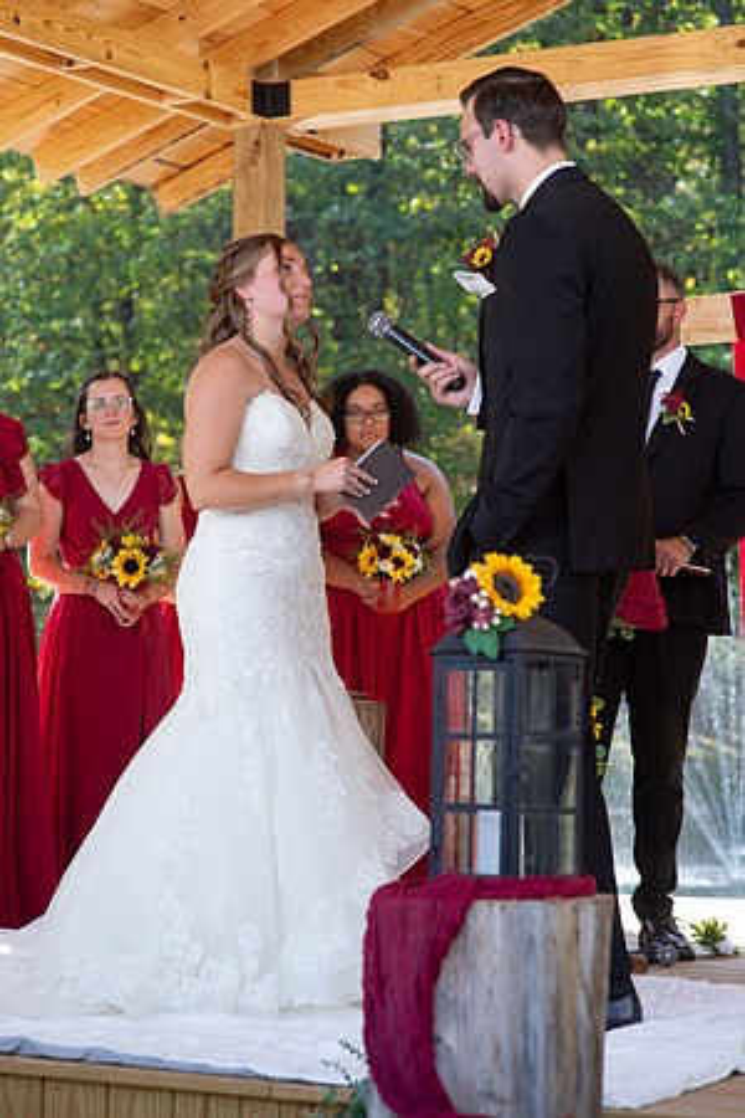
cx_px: 372
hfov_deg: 16.1
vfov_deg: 23.9
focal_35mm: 85
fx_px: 2638
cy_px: 559
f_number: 5
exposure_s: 1/320
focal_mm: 85
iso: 400
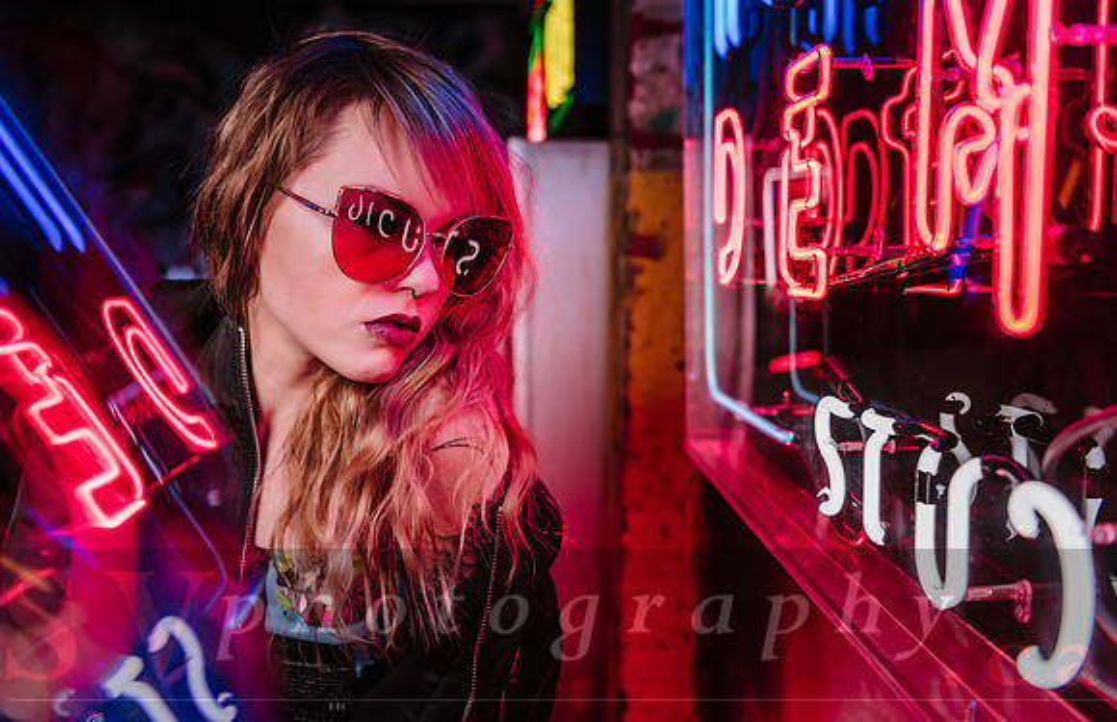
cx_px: 570
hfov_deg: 57.8
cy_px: 358
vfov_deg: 39.3
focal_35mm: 33
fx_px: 1012
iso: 100
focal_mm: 31
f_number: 2.8
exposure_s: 1/100
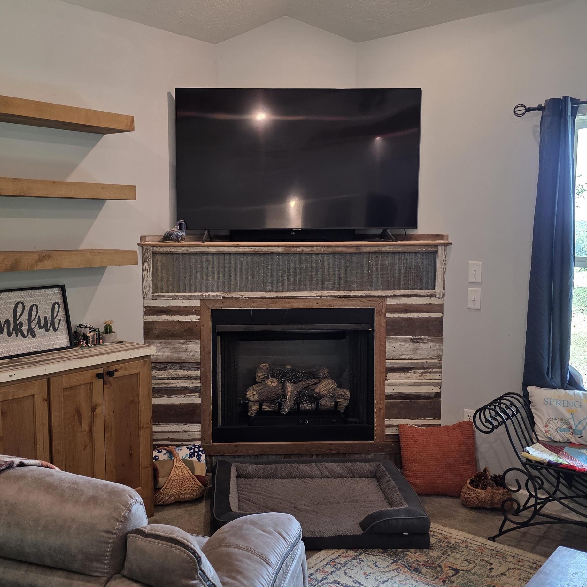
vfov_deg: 48.5
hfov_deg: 48.1
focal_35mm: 34
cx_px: 229
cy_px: 292
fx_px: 652
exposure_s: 1/120
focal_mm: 6.3
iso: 200
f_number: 1.7
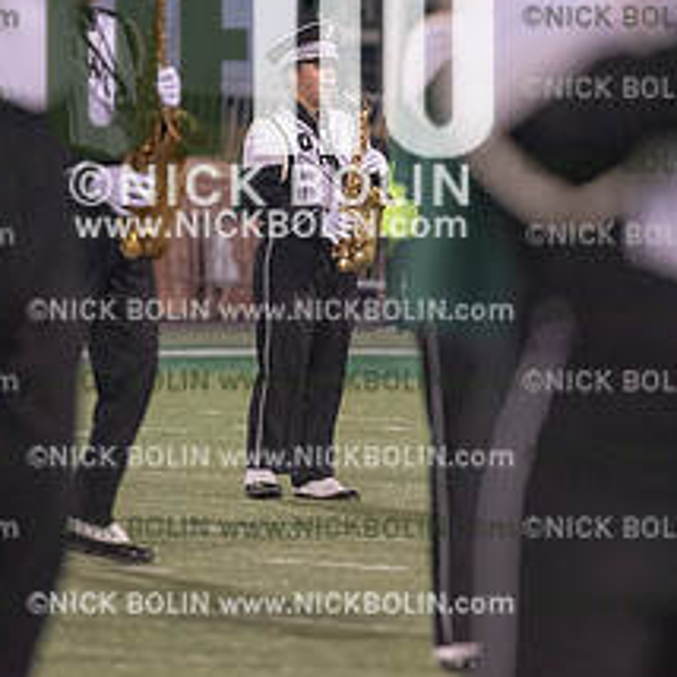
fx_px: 10200
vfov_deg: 3.8
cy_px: 90
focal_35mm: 461
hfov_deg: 3.8
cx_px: 269
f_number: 3.2
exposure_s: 1/1250
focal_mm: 200
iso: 5000
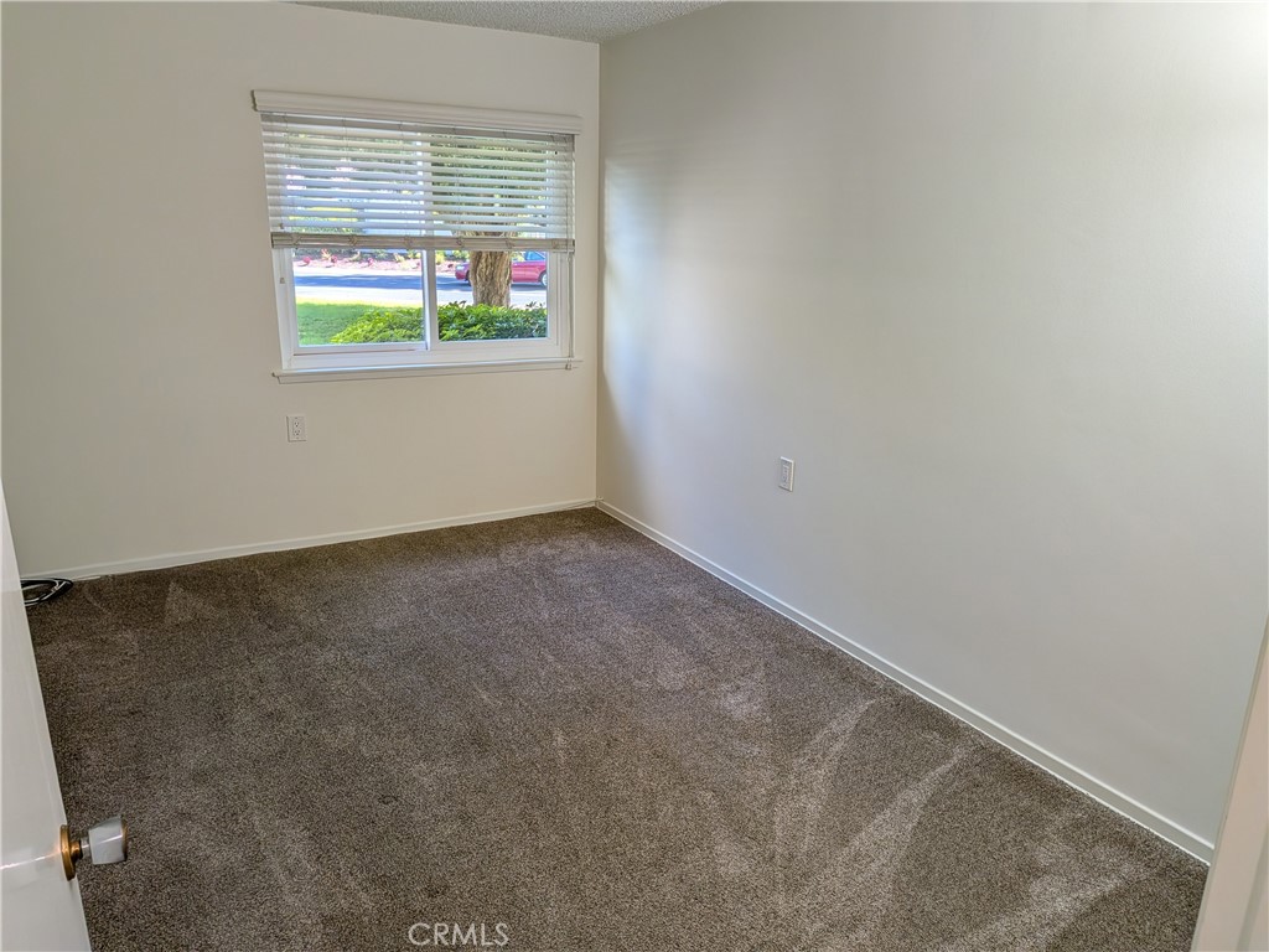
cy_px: 476
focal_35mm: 24
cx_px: 634
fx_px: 880
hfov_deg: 71.6
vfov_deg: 56.8
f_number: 1.7
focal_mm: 4.53
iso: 55
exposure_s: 1/120
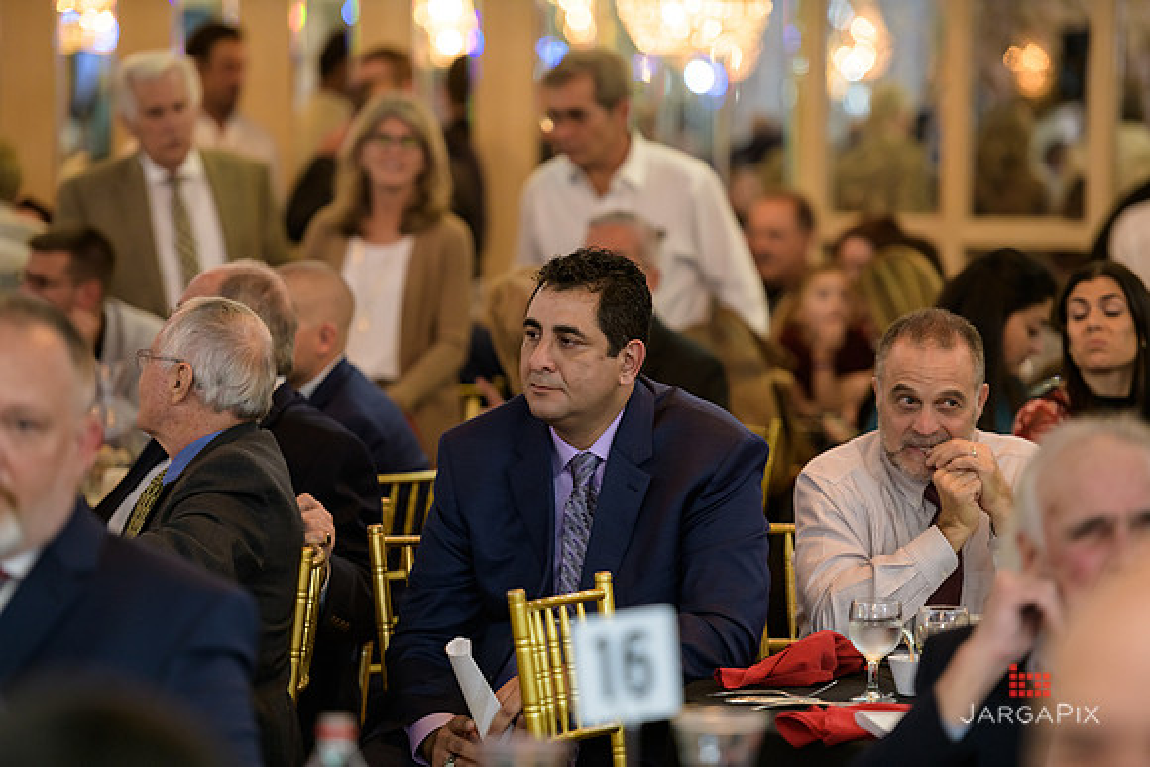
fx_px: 4952
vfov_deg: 8.9
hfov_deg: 13.2
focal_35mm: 155
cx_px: 575
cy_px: 384
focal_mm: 155
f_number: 3.2
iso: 1000
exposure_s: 1/125
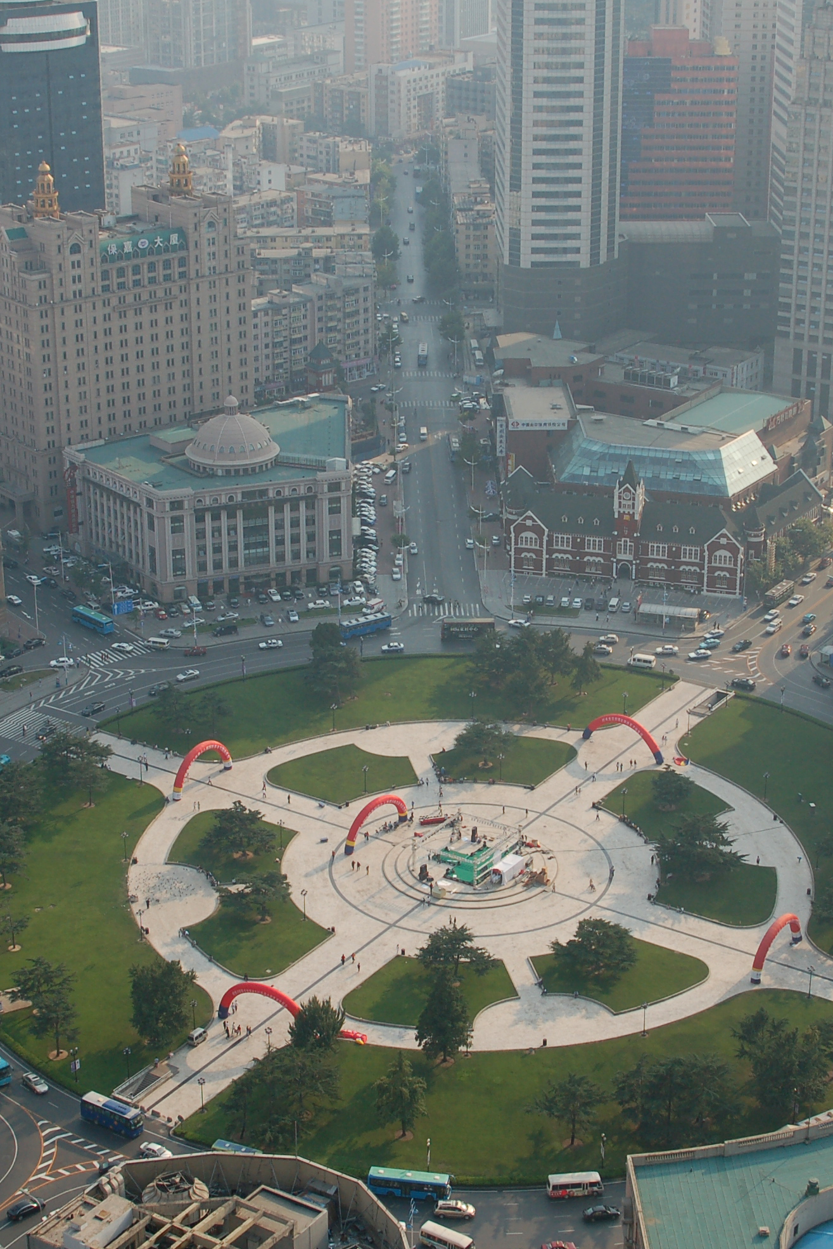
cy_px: 621
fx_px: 2221
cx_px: 441
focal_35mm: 64
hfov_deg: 21.2
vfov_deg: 31.4
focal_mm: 28
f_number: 8
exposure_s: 1/200
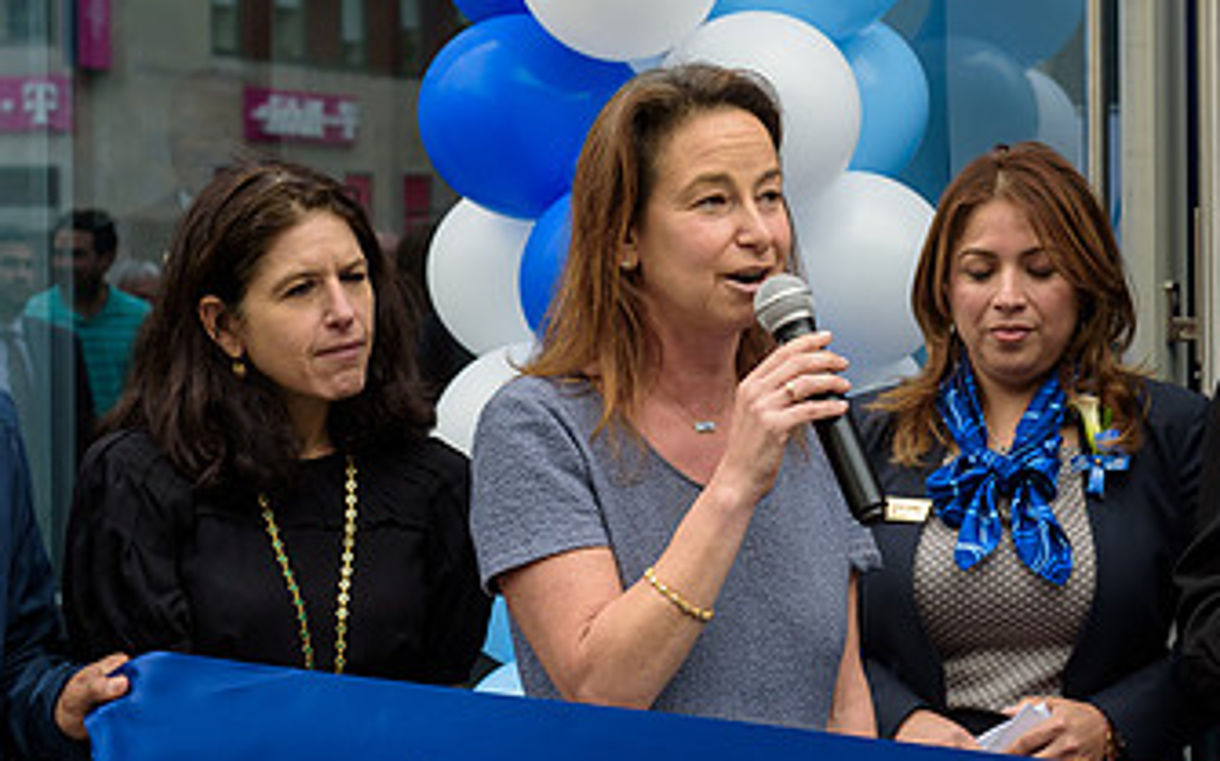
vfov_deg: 12.3
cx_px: 732
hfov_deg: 19.6
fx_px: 3523
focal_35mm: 106
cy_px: 319
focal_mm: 60
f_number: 5
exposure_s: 1/250
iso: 200
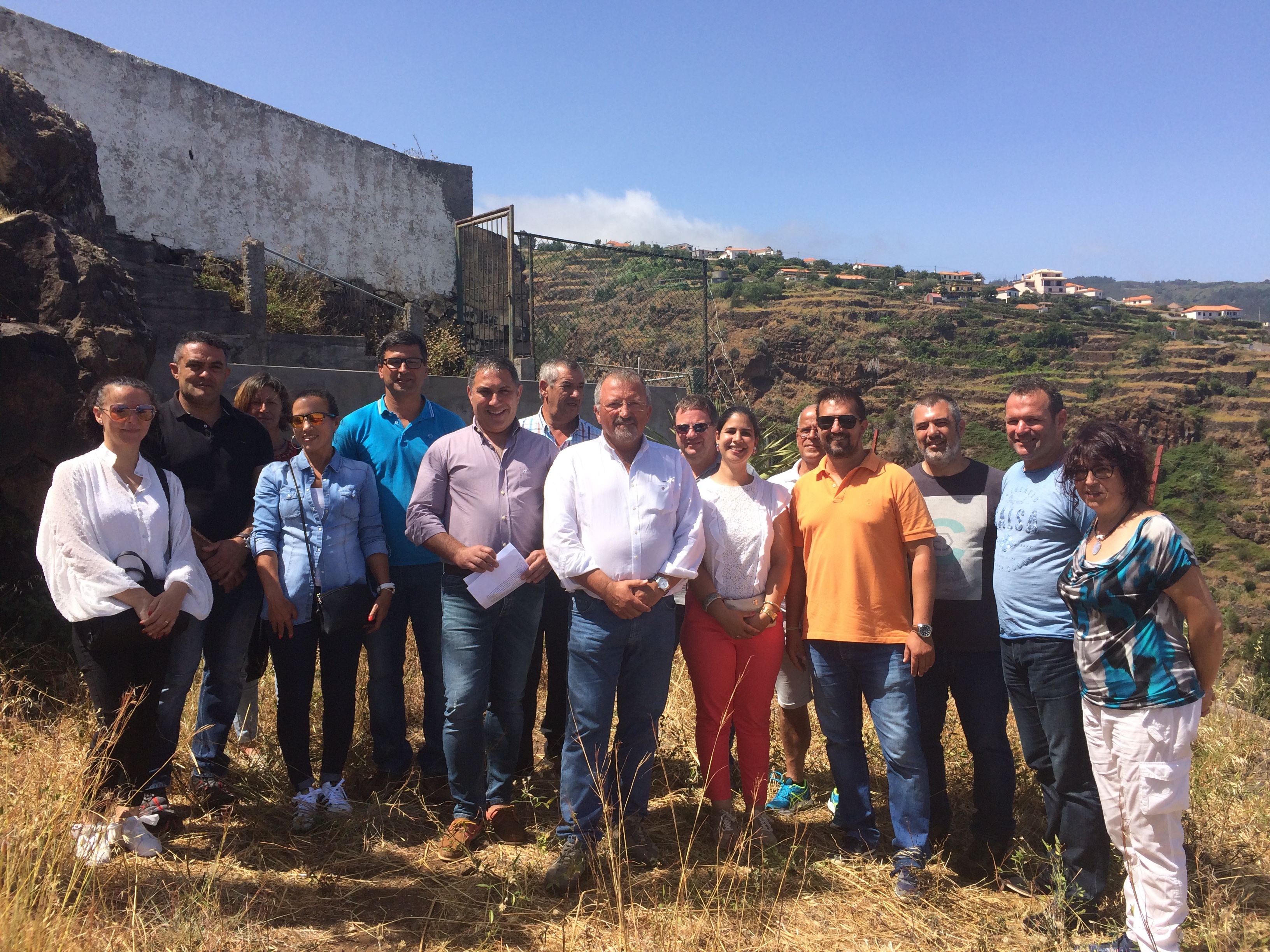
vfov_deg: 48.2
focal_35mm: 29
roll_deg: +0.2
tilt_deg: -3.7
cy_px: 476
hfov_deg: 61.7
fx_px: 1064
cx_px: 635
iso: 32
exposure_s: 1/1866
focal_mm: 4.15
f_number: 2.2
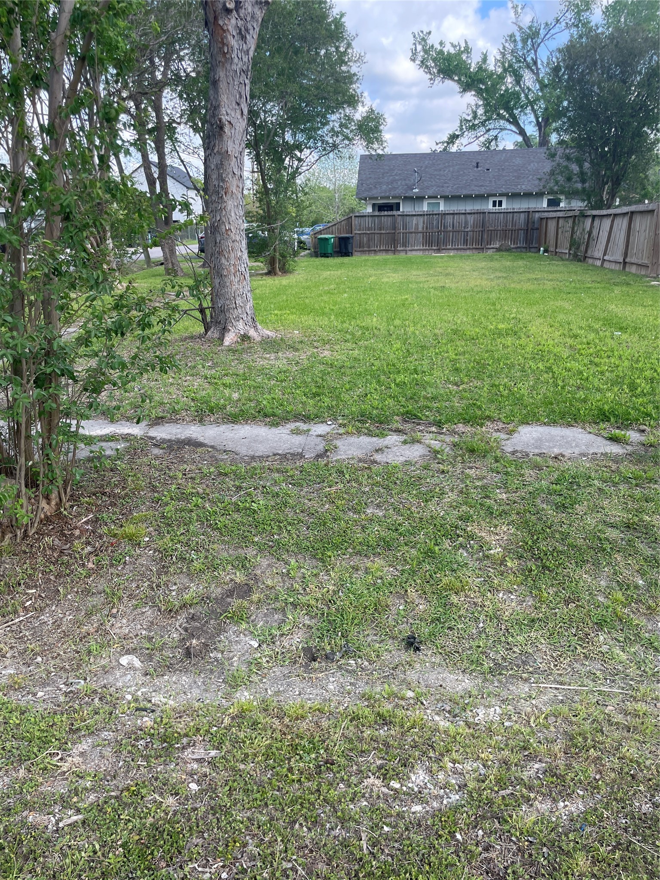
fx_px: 661
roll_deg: +2.3
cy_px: 440
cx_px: 330
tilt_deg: -18.6
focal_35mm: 26
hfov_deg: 53.1
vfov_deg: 67.3
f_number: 1.6
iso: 32
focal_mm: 4.2
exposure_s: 1/662
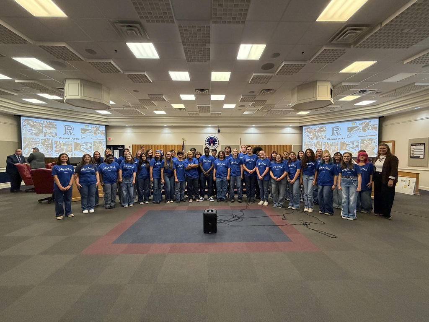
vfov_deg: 85.7
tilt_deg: -1.7
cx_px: 214
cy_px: 161
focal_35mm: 14
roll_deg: +0.0
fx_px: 174
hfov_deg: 102.1
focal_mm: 2.22
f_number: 2.2
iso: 320
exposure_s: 1/60
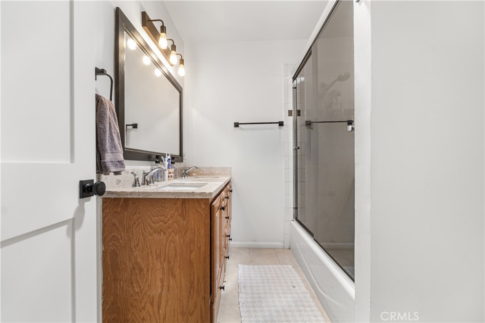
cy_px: 162
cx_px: 242
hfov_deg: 100.4
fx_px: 202
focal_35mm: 15
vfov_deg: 77.3
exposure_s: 1/4
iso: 100
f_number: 7.1
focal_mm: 10
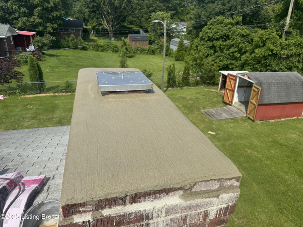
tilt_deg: -25.8
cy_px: 114
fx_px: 210
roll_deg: -2.7
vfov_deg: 56.8
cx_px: 152
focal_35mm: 24
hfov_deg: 71.6
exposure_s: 1/6410
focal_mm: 6.76
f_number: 1.78
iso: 80
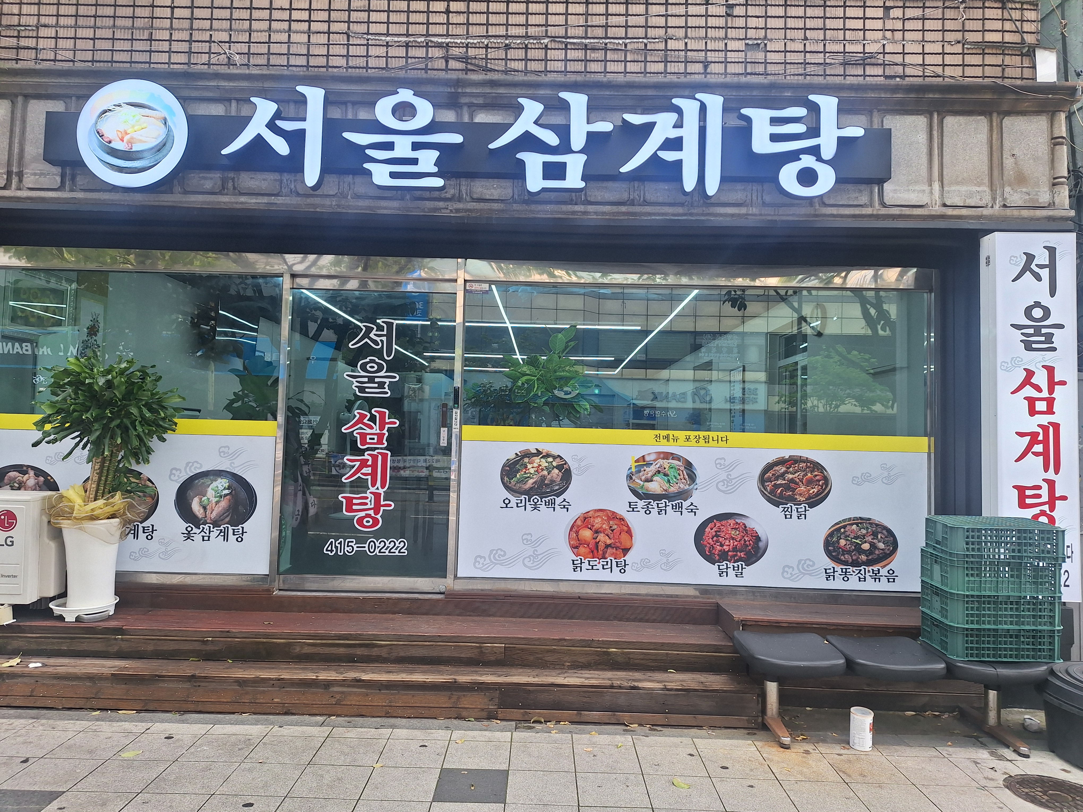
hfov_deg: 73.9
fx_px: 720
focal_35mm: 23
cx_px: 542
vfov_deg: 58.9
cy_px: 406
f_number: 1.8
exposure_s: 1/316
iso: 40
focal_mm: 5.54
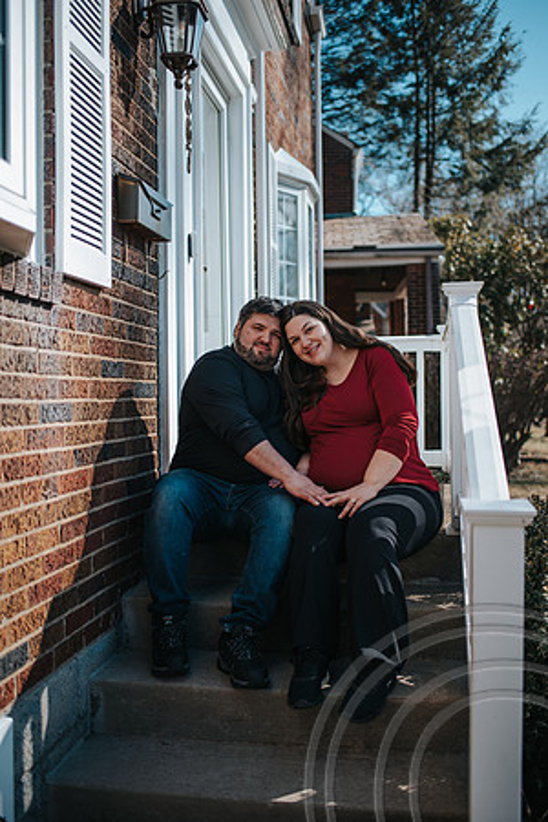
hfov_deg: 37.9
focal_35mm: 35
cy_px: 411
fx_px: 799
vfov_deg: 54.4
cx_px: 274
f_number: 2
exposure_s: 1/1250
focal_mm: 35
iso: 125
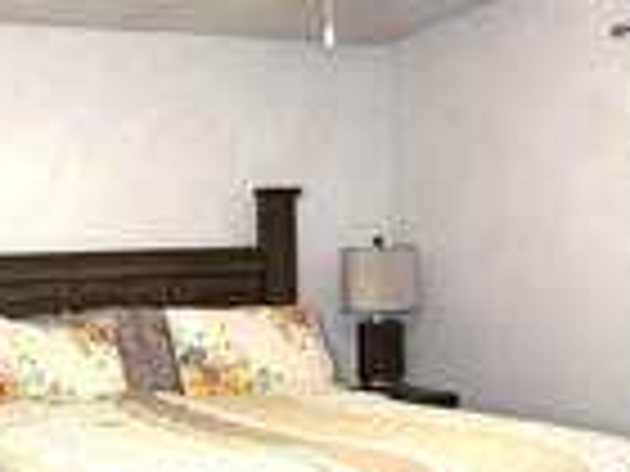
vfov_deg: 29.9
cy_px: 342
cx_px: 122
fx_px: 874
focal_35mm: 48
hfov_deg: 38.1
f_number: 2.2
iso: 200
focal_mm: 2.22
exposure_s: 1/60
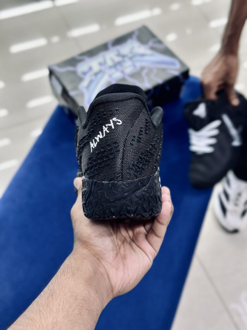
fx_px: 457
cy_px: 165
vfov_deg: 39.7
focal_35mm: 48
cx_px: 124
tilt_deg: -55.1
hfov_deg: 30.3
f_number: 1.78
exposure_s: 1/100
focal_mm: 6.86
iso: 125
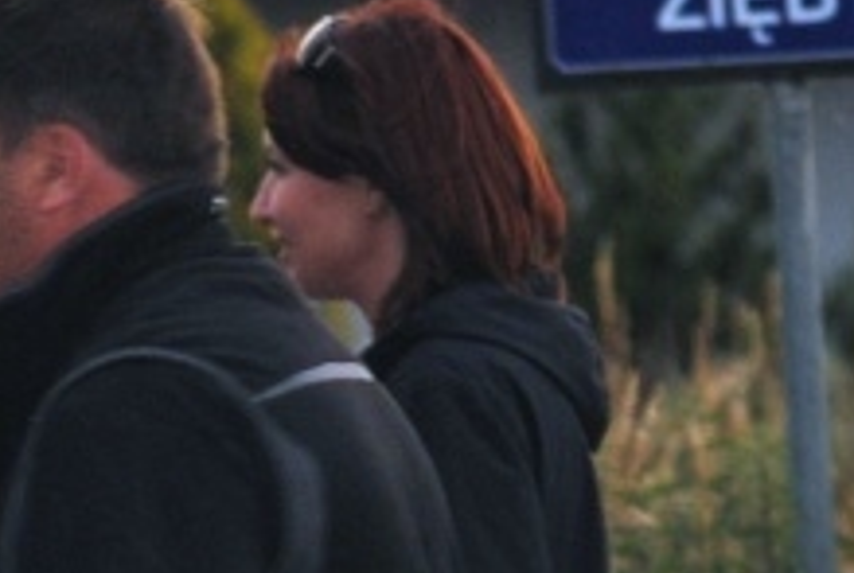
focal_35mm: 771
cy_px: 758
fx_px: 18327
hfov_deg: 2.7
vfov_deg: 1.8
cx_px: -753
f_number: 4
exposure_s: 1/60
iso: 200
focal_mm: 110
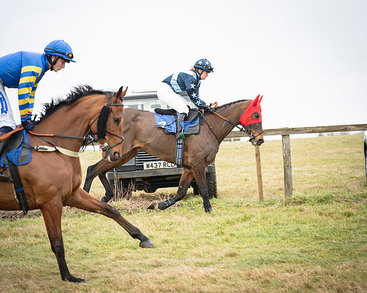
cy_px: 144
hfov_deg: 12.4
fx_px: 1683
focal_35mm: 155
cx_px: 181
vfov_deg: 10.0
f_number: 4.5
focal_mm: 135
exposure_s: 1/1000
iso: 500
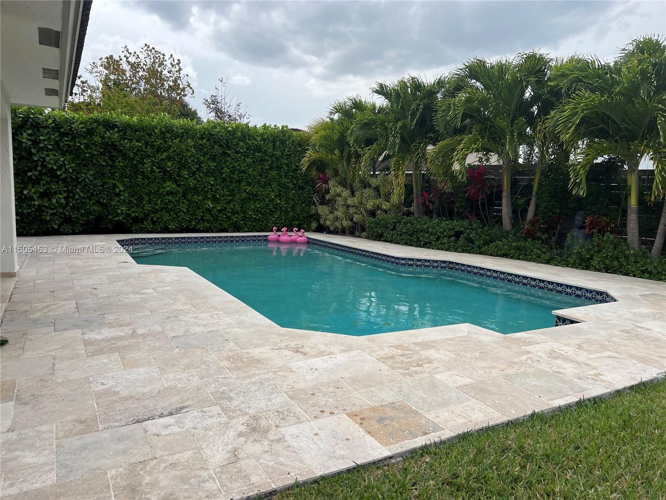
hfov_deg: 67.3
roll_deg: -1.8
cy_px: 250
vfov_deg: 53.1
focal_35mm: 26
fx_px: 500
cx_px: 333
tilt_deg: -5.7
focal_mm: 5.7
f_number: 1.5
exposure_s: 1/1361
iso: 50
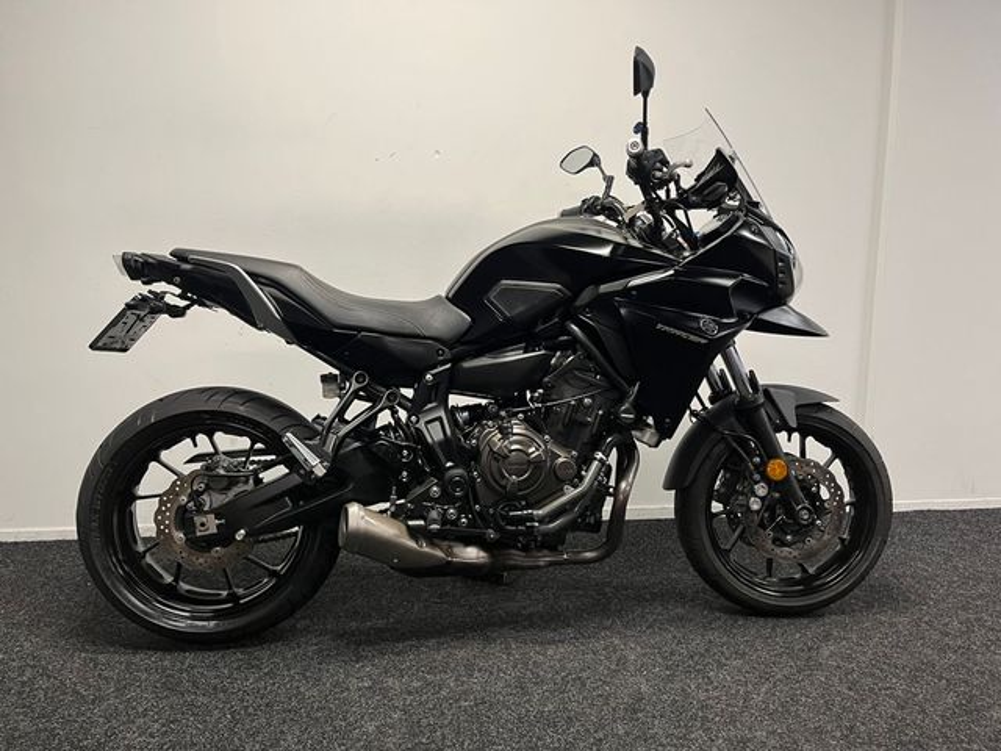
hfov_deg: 67.3
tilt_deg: -7.1
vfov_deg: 53.1
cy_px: 376
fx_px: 752
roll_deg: -0.9
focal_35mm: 26
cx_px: 500
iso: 100
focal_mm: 5.1
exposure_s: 1/50
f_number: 1.6
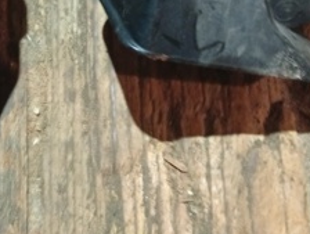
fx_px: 664
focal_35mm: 74
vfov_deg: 19.1
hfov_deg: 25.6
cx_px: 39
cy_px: -25
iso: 2076
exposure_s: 1/16.7
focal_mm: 3.96
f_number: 1.8
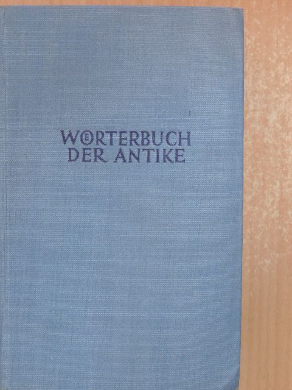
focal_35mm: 75
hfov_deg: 19.6
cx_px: 146
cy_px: 195
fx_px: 844
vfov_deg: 26.0
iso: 640
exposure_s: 1/25
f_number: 3.9
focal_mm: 13.3
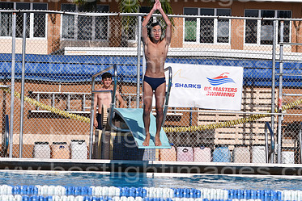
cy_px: 84
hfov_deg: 8.6
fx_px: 1997
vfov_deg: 5.8
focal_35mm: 238
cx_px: 155
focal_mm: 102
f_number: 4.5
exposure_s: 1/8000
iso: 220
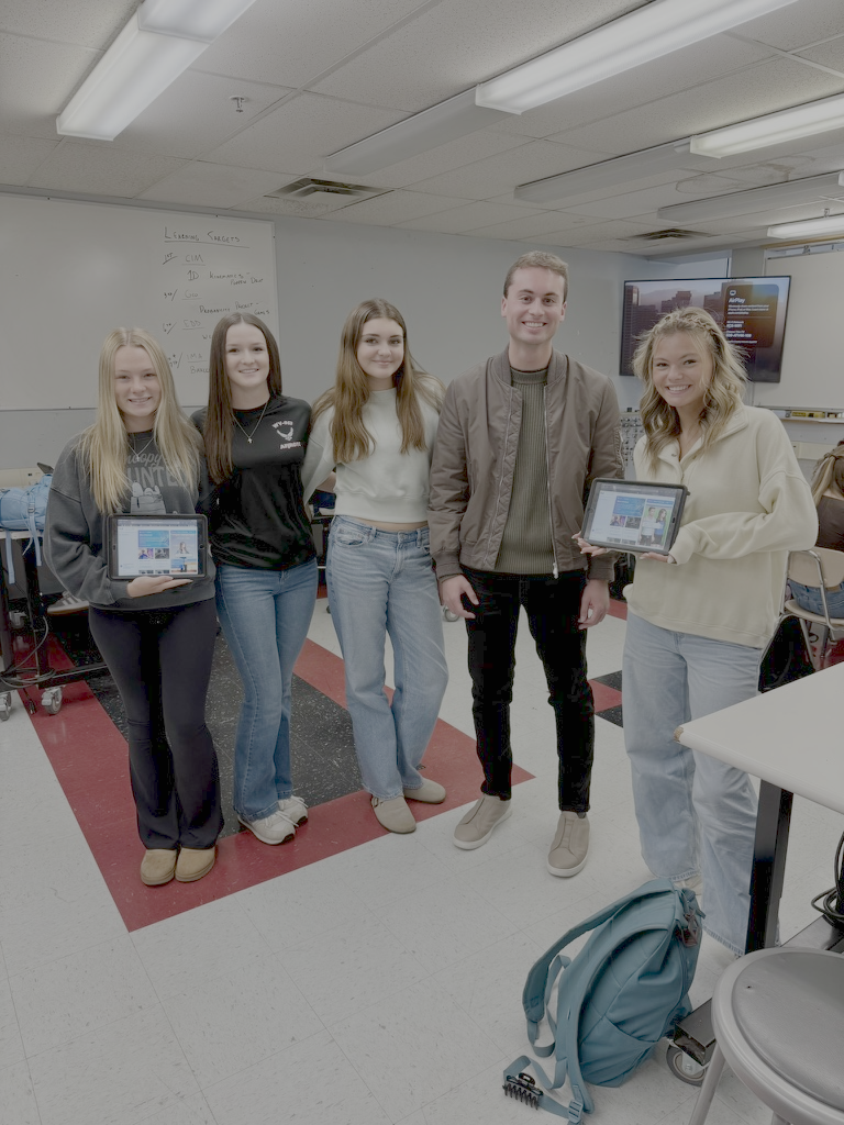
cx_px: 422
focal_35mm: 24
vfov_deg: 71.6
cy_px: 562
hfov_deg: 56.8
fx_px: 780
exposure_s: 1/120
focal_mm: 6.76
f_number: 1.78
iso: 160
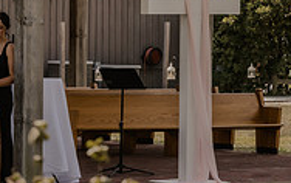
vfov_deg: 6.0
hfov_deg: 9.3
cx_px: -125
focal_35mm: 220
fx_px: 1747
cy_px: 128
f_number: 4
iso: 250
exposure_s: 1/500
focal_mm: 70
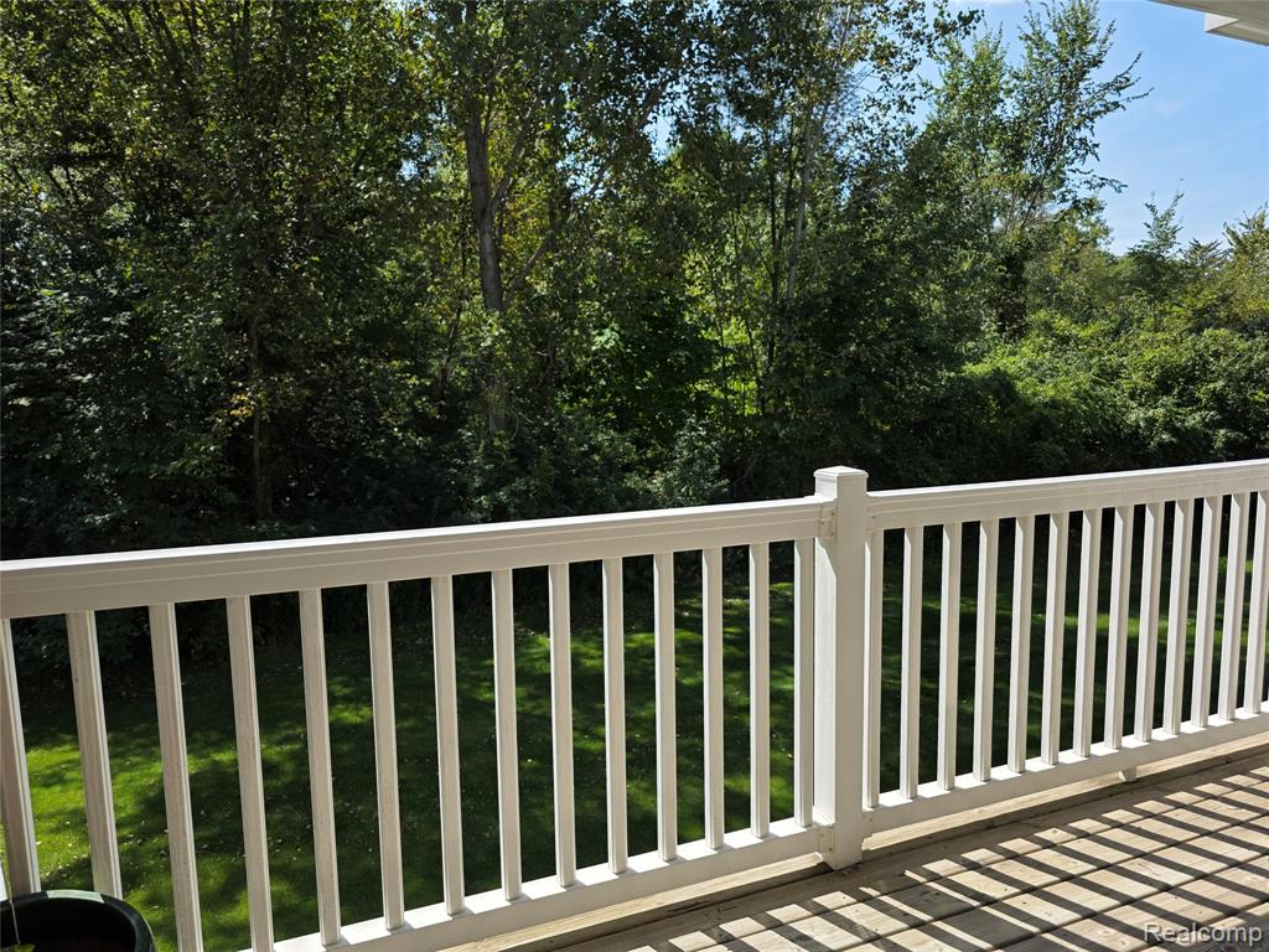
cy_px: 476
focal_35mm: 23
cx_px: 634
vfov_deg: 58.9
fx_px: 843
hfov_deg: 73.9
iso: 80
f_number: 1.7
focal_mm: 6.3
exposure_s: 1/3034
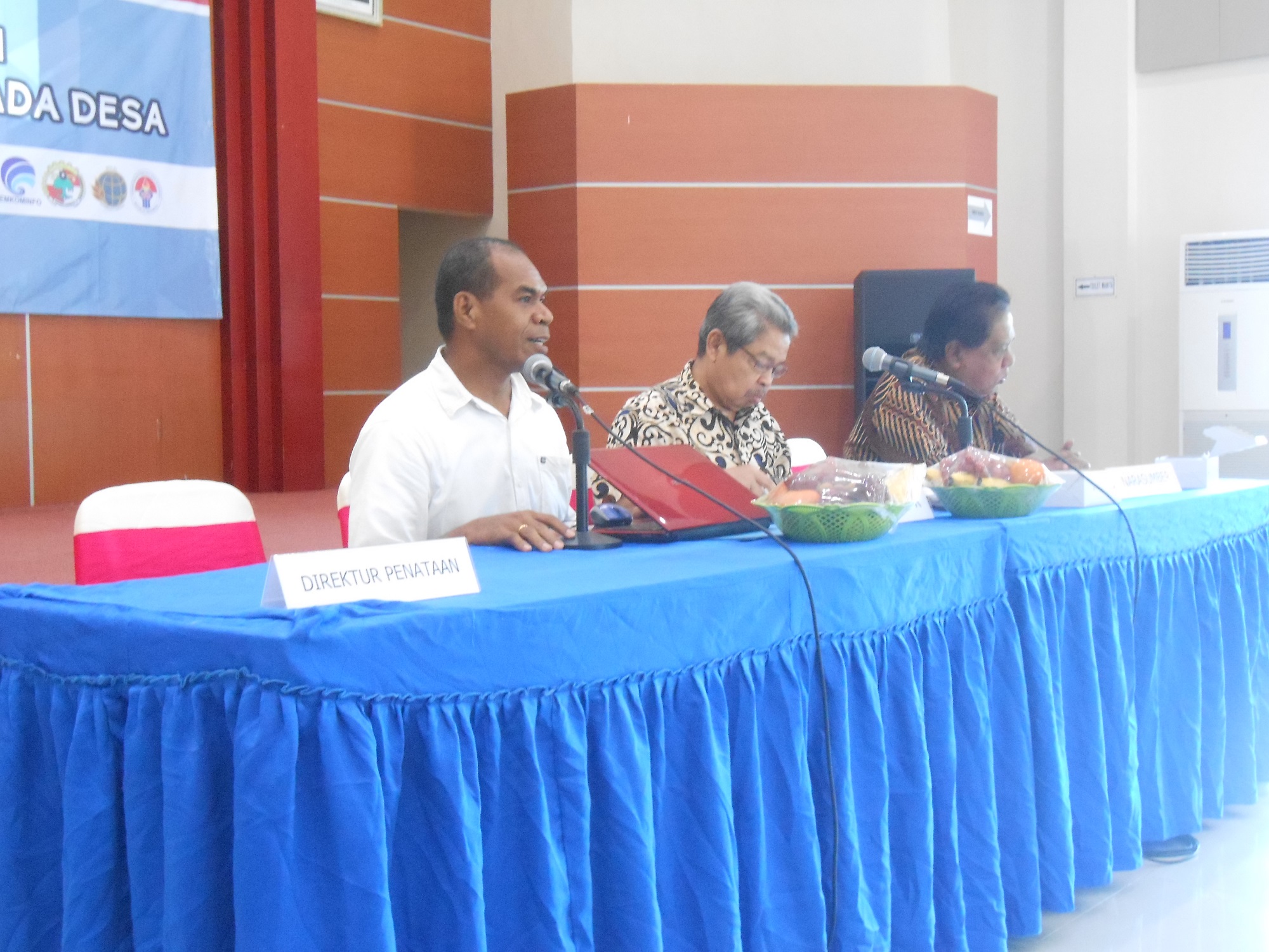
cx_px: 634
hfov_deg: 42.9
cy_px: 476
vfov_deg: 32.9
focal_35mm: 44
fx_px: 1613
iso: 800
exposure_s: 1/8
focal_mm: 7.8
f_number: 4.5
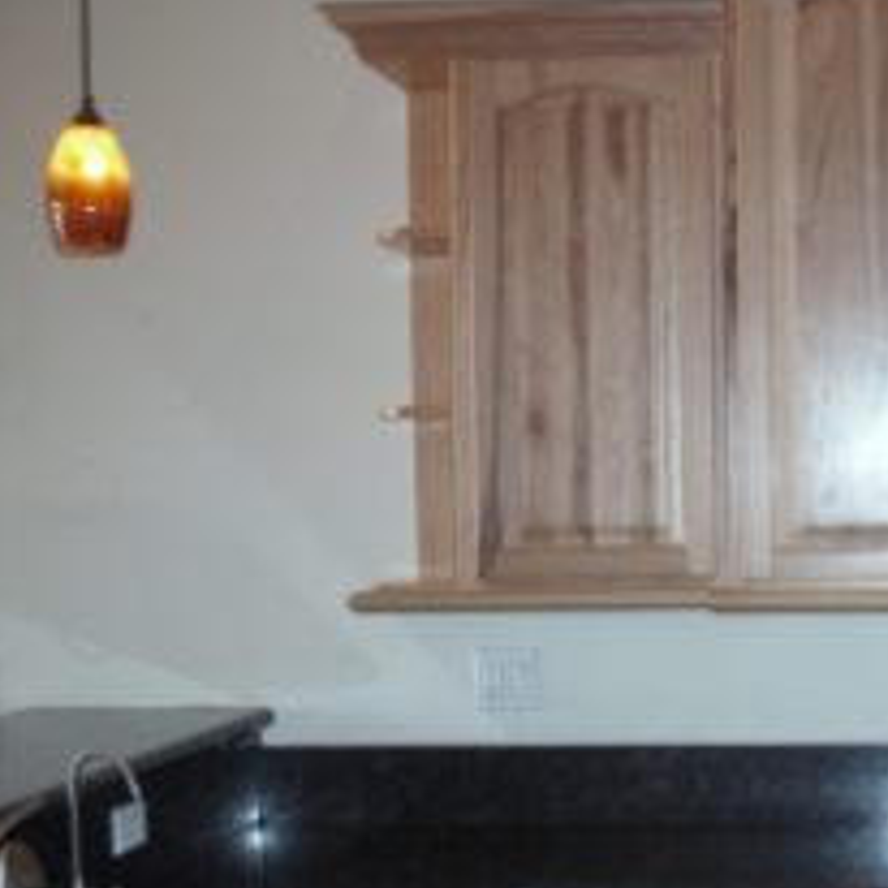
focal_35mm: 73
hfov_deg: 22.4
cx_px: 957
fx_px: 2119
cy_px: 681
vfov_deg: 23.4
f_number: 2.9
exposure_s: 1/60
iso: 200
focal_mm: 6.3
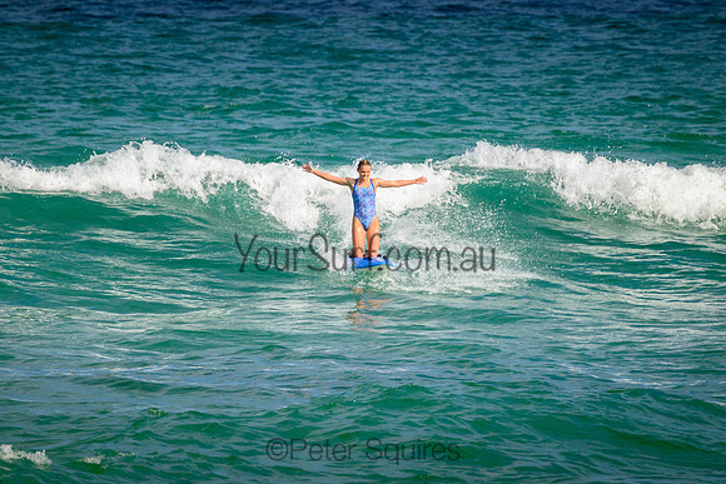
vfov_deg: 1.7
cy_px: 242
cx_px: 363
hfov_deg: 2.6
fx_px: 16136
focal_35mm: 800
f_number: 11
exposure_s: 1/2000
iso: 1000
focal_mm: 800
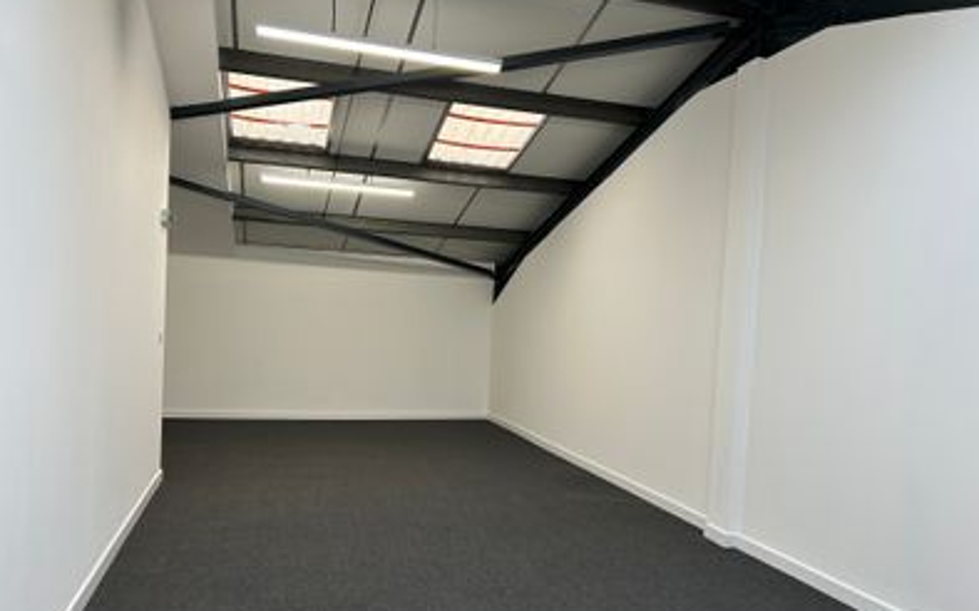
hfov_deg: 66.5
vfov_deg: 44.4
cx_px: 487
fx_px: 747
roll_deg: -2.8
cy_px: 343
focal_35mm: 28
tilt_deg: -0.7
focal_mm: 5.7
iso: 50
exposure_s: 1/100
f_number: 1.5
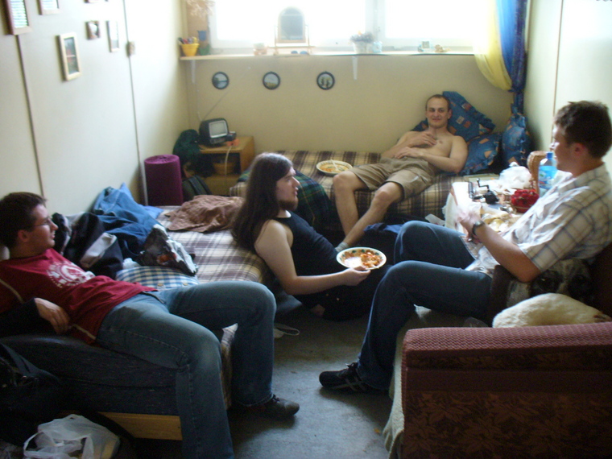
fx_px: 654
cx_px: 306
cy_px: 230
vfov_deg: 38.7
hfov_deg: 50.1
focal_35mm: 37
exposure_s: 1/8
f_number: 2.8
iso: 200
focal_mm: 6.1
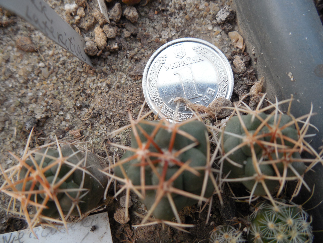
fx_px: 289
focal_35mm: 31
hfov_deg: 58.4
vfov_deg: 45.4
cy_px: 122
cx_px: 162
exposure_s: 1/30
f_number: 3.6
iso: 160
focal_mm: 5.6
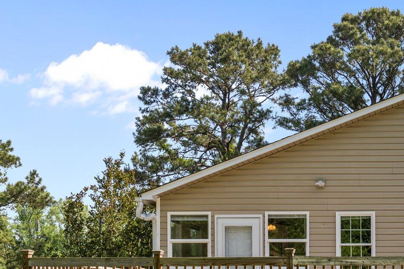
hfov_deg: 28.9
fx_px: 729
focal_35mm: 65
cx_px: 406
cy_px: 149
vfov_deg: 20.9
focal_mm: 30
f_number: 7.1
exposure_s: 1/125
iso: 64
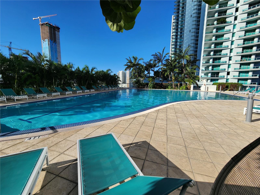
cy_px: 98
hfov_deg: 106.2
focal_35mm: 13
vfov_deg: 89.9
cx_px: 130
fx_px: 98
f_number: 2.2
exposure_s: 1/1910
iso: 50
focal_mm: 2.2
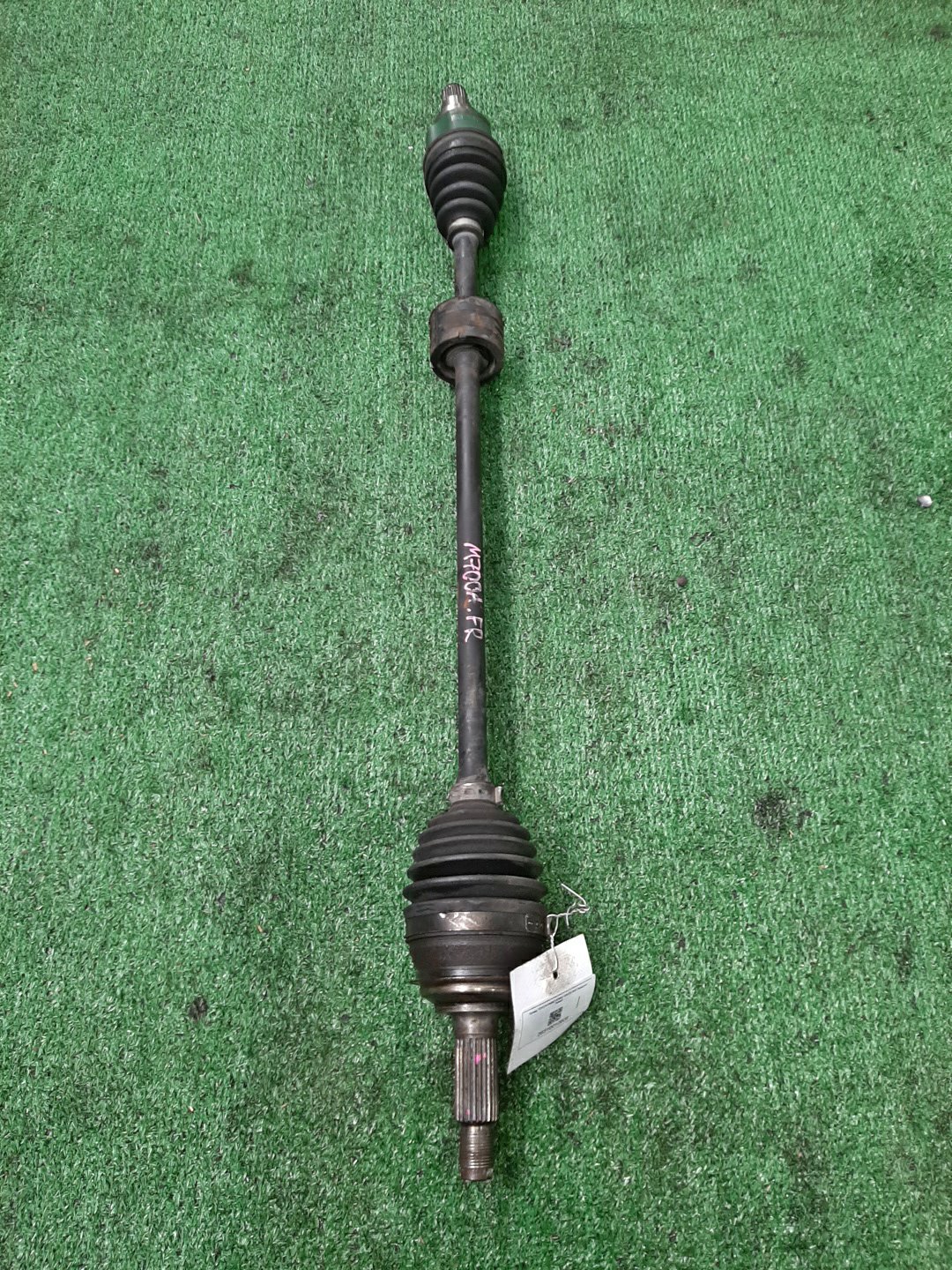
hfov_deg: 53.1
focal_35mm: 26
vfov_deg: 67.3
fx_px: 953
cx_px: 476
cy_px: 635
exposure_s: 1/50
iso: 68
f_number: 1.7
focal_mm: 3.93
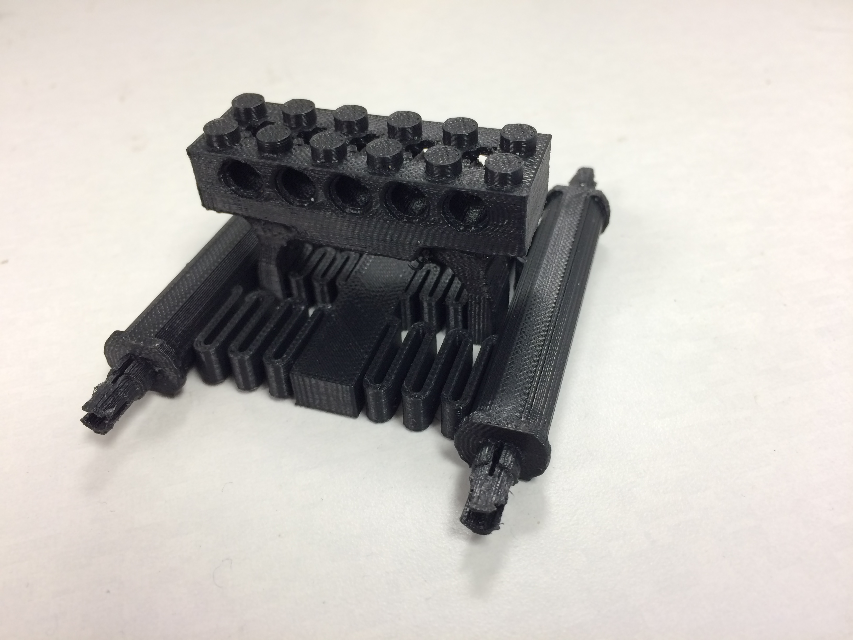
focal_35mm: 29
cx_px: 426
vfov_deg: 48.2
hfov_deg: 61.7
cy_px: 320
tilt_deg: -42.1
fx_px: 715
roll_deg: +3.2
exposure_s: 1/30
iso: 80
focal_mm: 4.15
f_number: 2.2
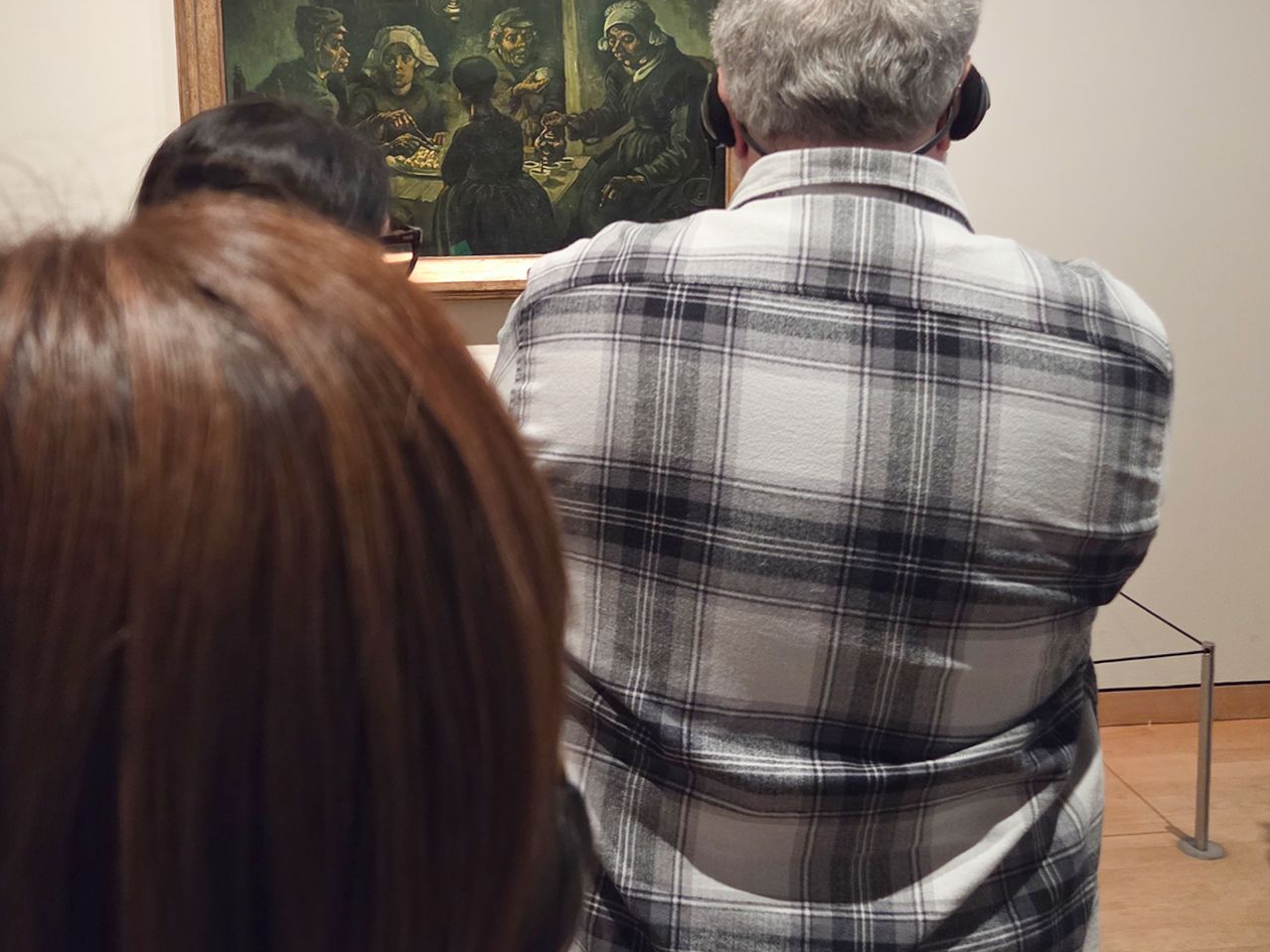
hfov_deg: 50.9
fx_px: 1321
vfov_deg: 39.3
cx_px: 493
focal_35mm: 36
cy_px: 344
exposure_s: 1/30
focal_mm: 5.4
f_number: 1.8
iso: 1250
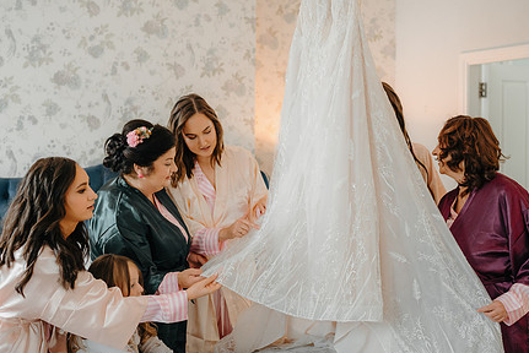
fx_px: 779
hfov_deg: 37.4
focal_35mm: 53
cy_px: 164
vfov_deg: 25.6
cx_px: 299
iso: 1000
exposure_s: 1/200
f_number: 2
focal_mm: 35
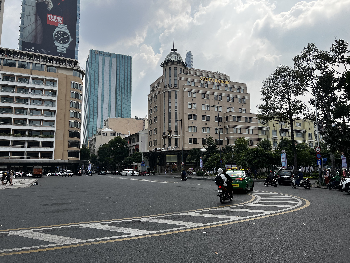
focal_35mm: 26
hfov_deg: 67.3
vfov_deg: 53.1
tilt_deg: +7.0
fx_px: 263
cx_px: 175
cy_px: 132
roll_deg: +0.2
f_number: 1.5
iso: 50
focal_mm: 5.7
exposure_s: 1/3968
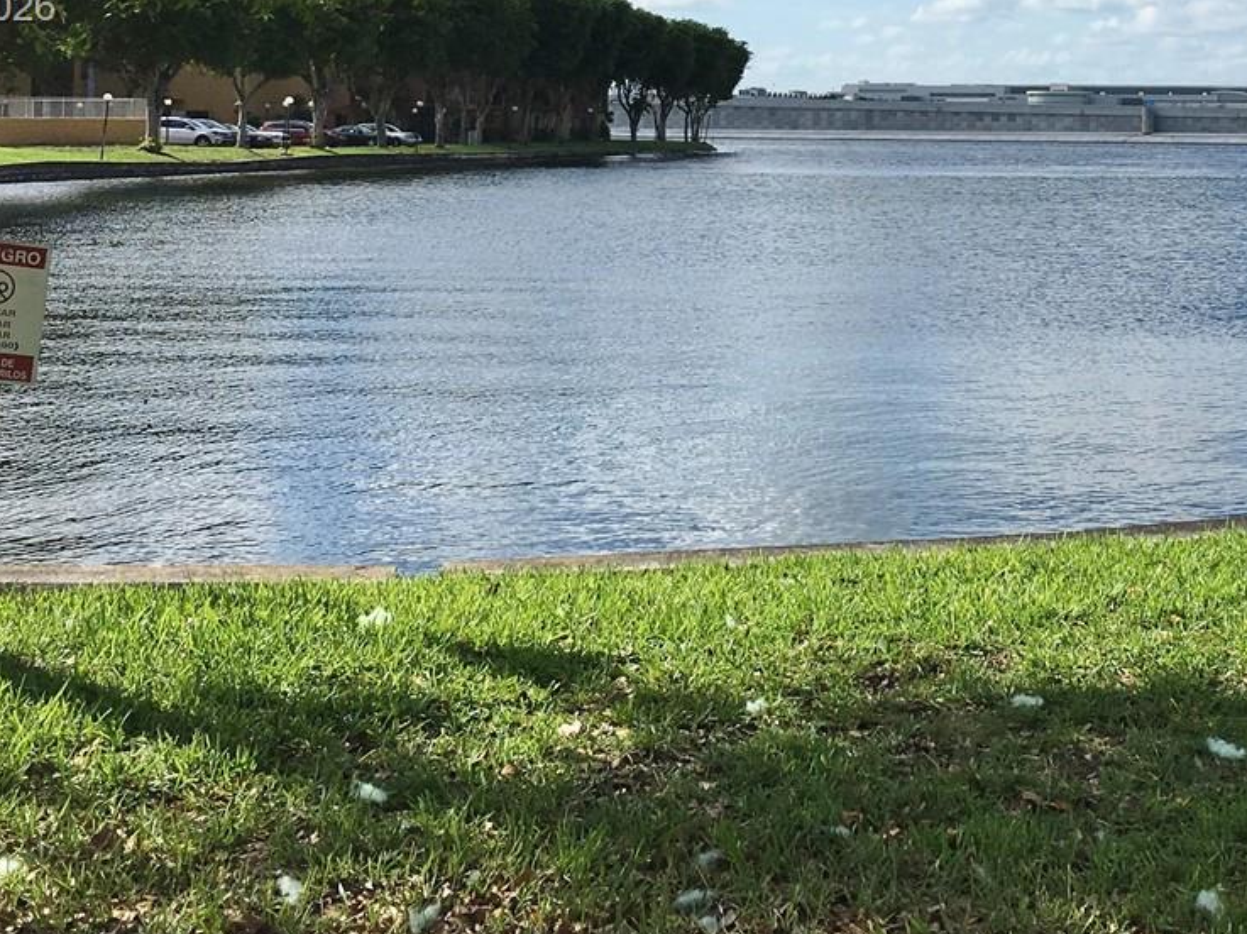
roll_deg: -0.8
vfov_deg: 22.4
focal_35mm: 63
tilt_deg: +3.1
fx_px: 2268
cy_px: 10
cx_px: 883
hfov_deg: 30.4
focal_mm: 4.15
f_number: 2.2
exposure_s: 1/2262
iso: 25
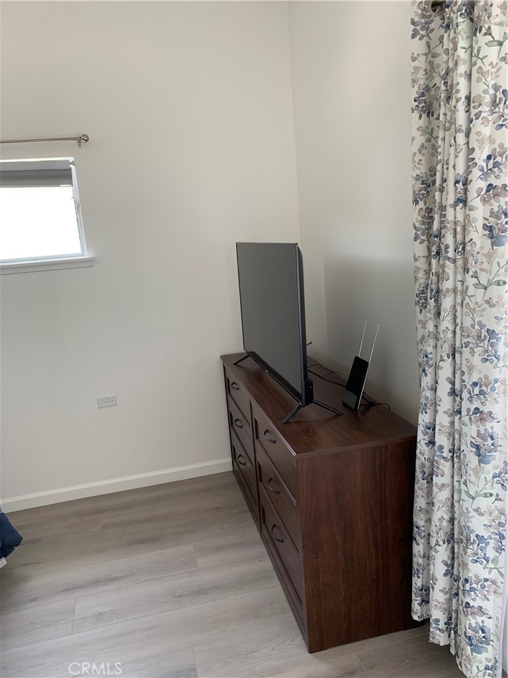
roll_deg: +5.8
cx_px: 254
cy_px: 339
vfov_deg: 67.3
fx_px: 509
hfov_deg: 53.1
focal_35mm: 26
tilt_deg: -9.9
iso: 80
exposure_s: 1/120
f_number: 1.8
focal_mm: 4.25
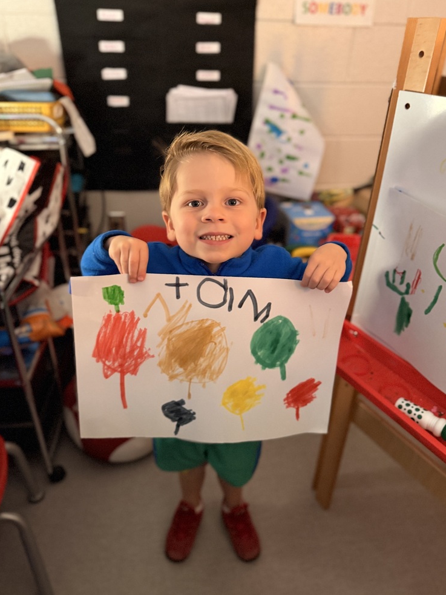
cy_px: 305
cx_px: 221
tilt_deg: -30.0
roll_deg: -1.1
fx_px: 430
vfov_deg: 69.4
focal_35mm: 25
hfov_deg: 54.9
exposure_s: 1/60
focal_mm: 6.76
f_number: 1.78
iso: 800
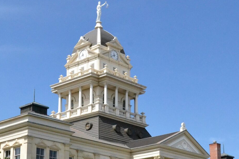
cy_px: 143
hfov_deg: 29.1
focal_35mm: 69
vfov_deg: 19.4
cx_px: 90
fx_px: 458
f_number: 13
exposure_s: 1/4000
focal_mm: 22
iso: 3200
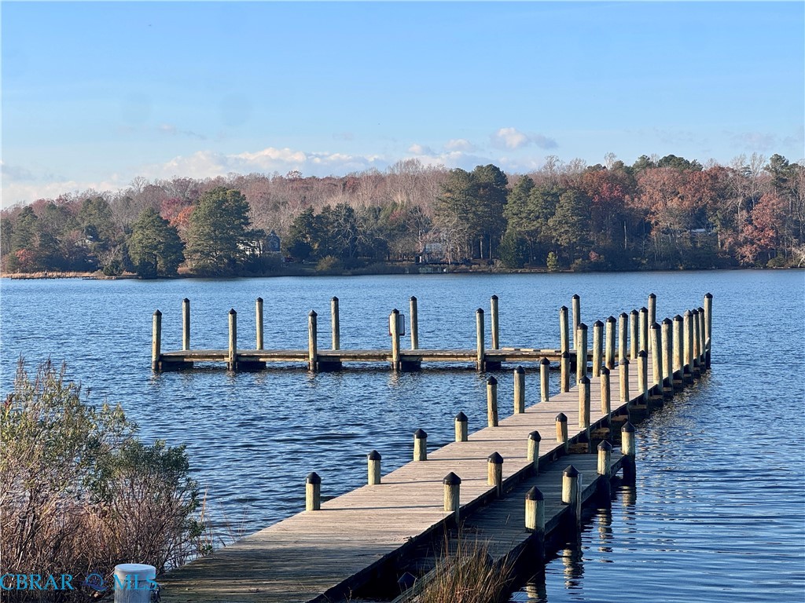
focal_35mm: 77
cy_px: 302
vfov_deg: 19.1
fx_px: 1791
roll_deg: +1.0
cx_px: 402
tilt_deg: -1.6
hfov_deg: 25.3
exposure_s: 1/523
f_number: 2.8
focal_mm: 9
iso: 25
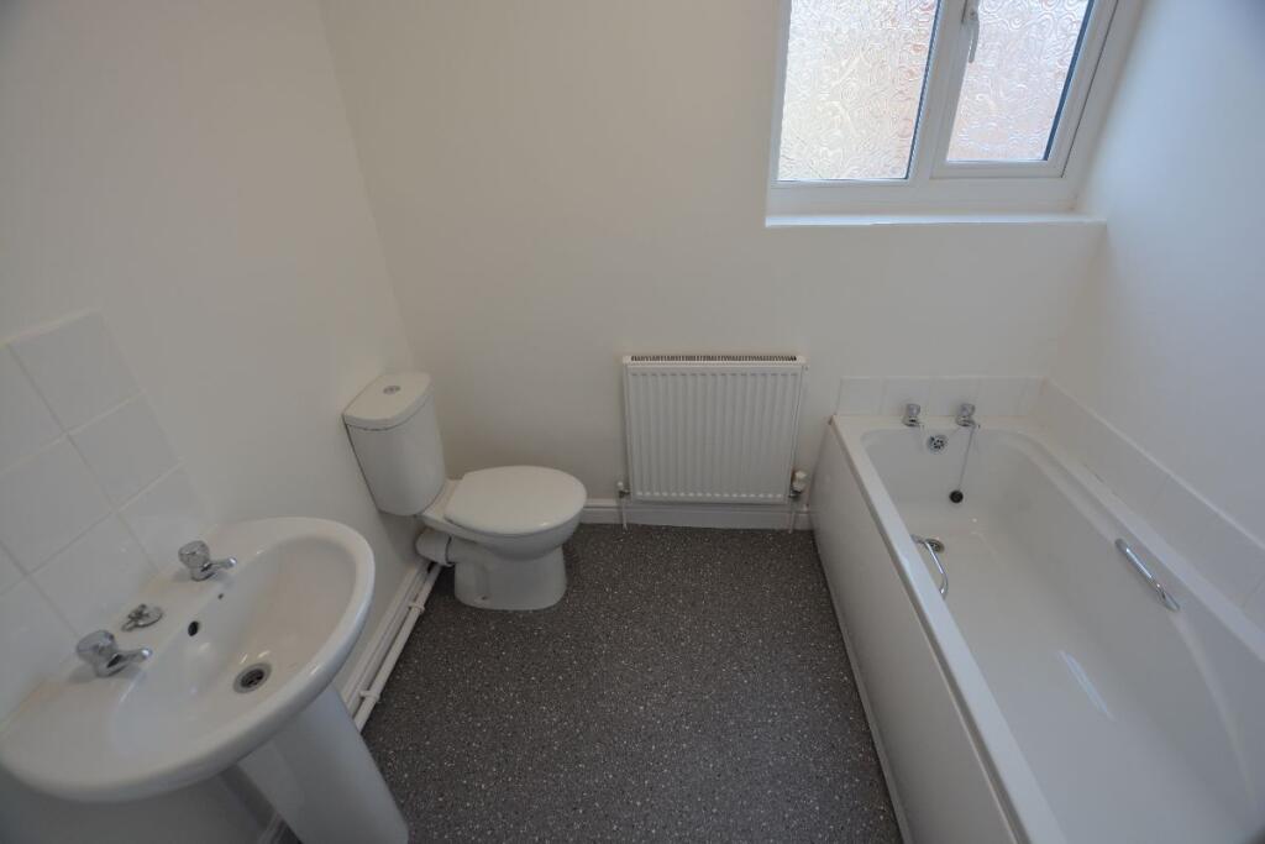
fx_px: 527
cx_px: 632
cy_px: 422
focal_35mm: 15
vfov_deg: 77.3
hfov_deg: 100.4
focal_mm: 10
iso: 400
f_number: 4
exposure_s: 1/60
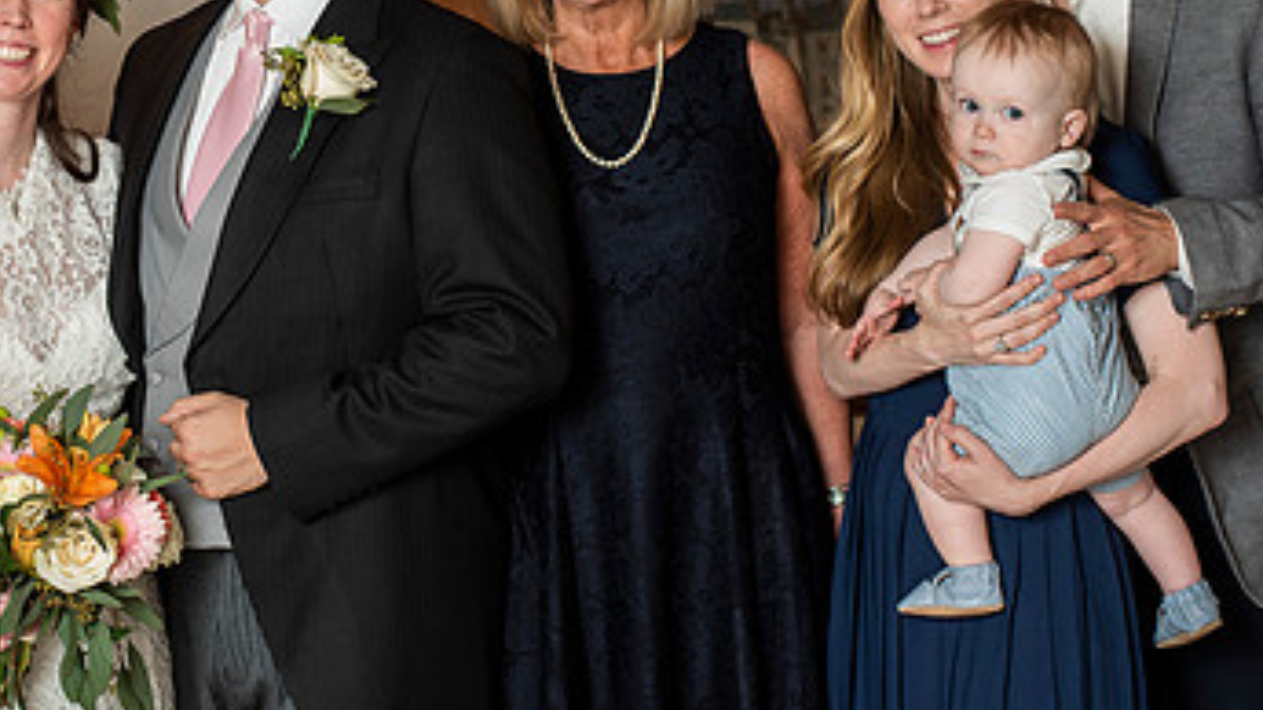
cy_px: 185
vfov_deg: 13.7
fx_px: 2947
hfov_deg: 23.9
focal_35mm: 88
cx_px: 271
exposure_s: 1/80
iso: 500
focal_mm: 50
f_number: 3.5
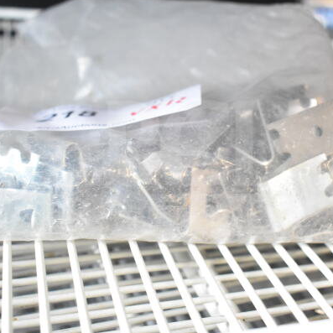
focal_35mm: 47
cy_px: 167
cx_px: 180
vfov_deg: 36.1
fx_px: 512
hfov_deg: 36.0
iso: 1600
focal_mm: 24
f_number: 4
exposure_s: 1/60
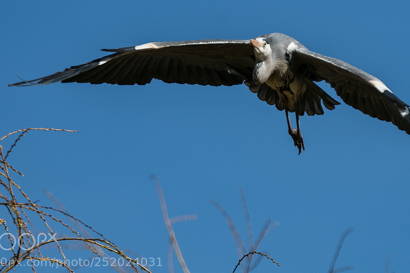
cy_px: 87
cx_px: 269
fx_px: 11557
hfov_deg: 2.0
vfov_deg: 1.4
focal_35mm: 1015
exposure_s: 1/1600
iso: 320
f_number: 7.1
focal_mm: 450
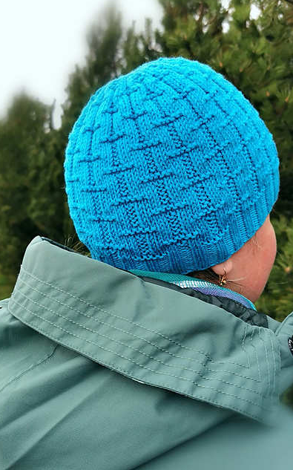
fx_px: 371
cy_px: 233
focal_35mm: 29
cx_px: 170
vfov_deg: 64.7
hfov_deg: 43.0
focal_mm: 5.56
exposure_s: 1/727
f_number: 1.6
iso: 50
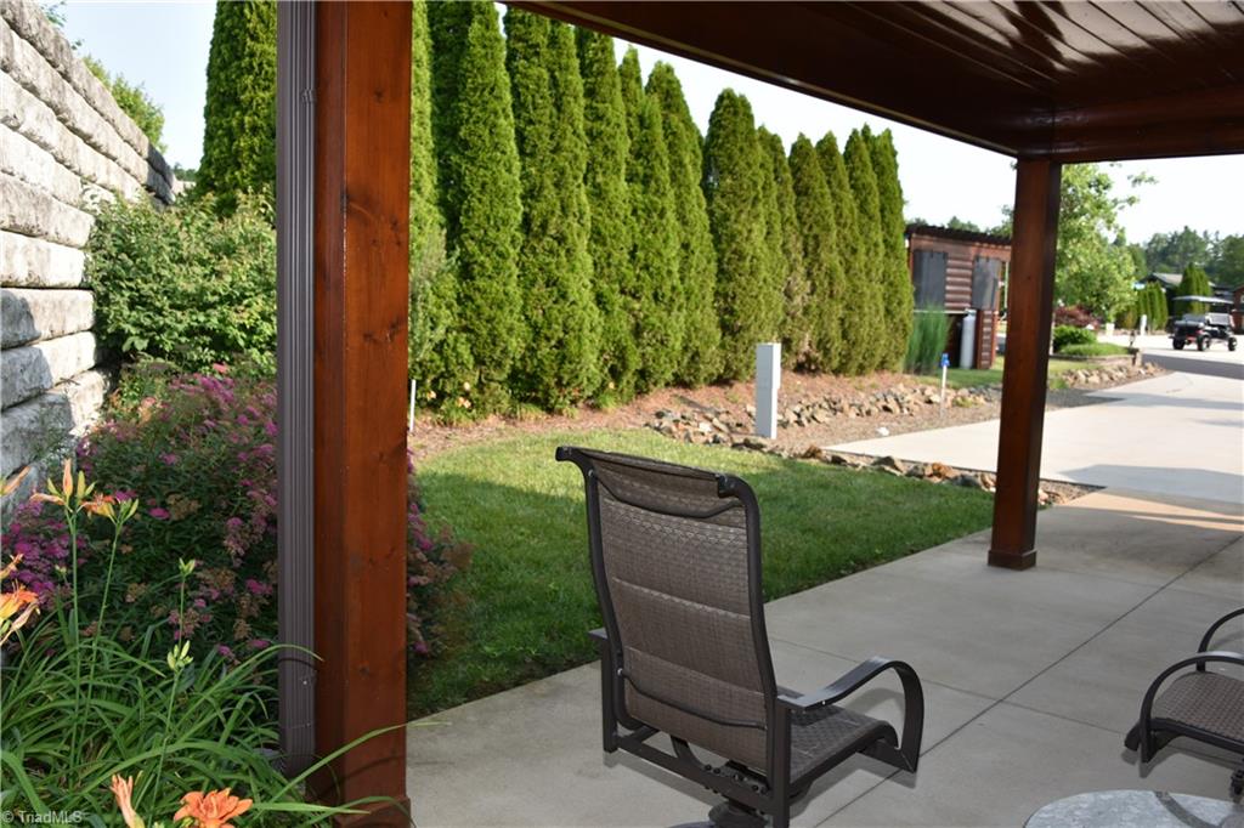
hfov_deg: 58.7
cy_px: 414
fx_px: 1105
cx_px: 622
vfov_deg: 41.1
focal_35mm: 32
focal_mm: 32
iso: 125
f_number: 6.3
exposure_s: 1/160
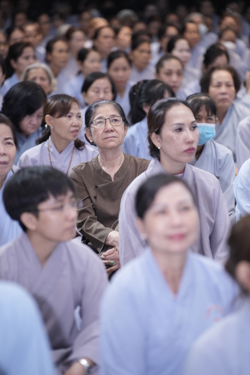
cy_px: 188
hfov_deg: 9.1
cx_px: 125
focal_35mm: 150
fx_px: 1562
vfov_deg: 13.7
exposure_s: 1/125
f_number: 2.8
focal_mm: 150
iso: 1250
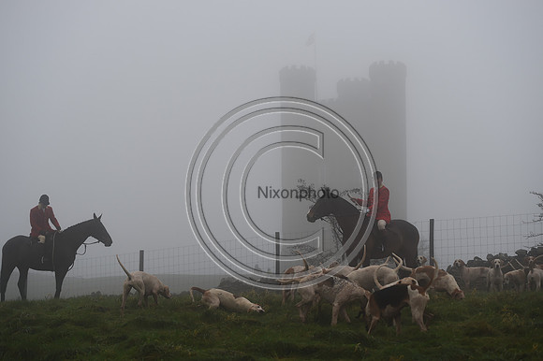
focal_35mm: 70
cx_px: 272
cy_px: 180
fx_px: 1055
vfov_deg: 19.4
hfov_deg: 28.9
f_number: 3.5
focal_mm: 70
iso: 320
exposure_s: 1/1000
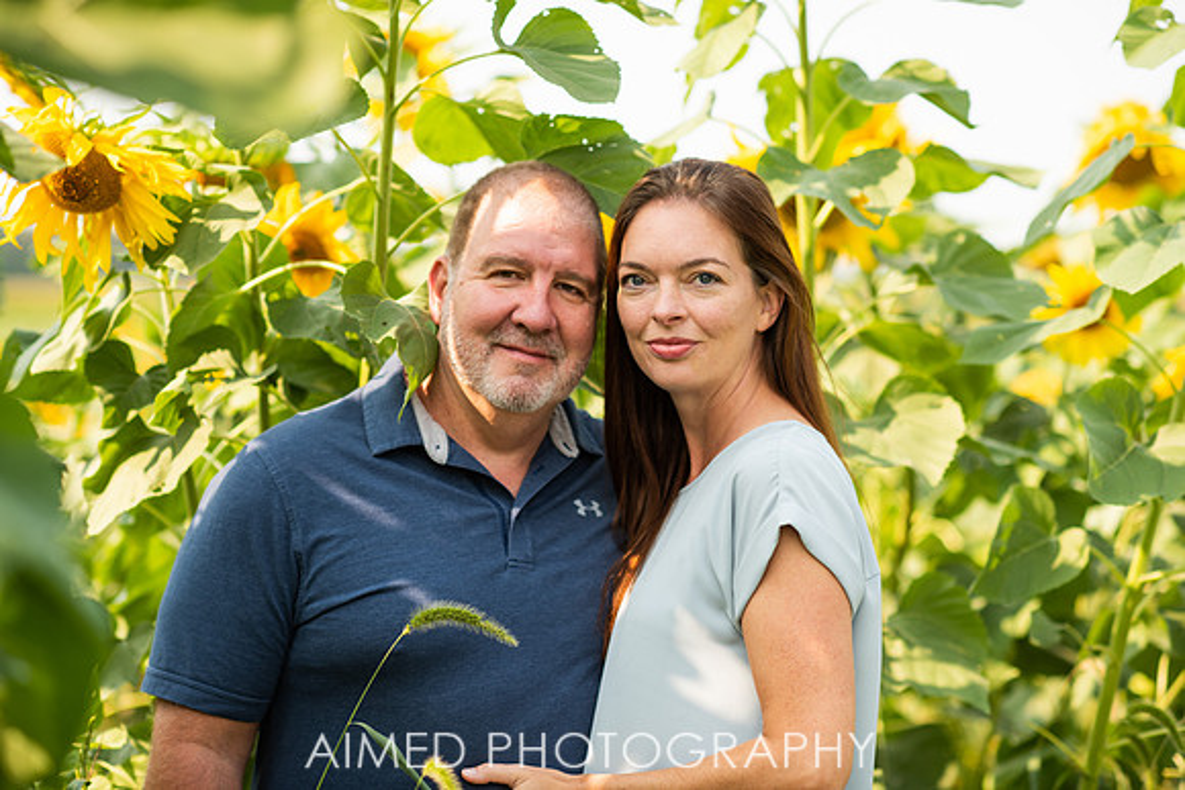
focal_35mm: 85
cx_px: 592
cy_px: 395
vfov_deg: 16.1
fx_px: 2798
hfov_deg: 23.9
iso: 64
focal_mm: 85
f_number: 2.5
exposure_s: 1/640
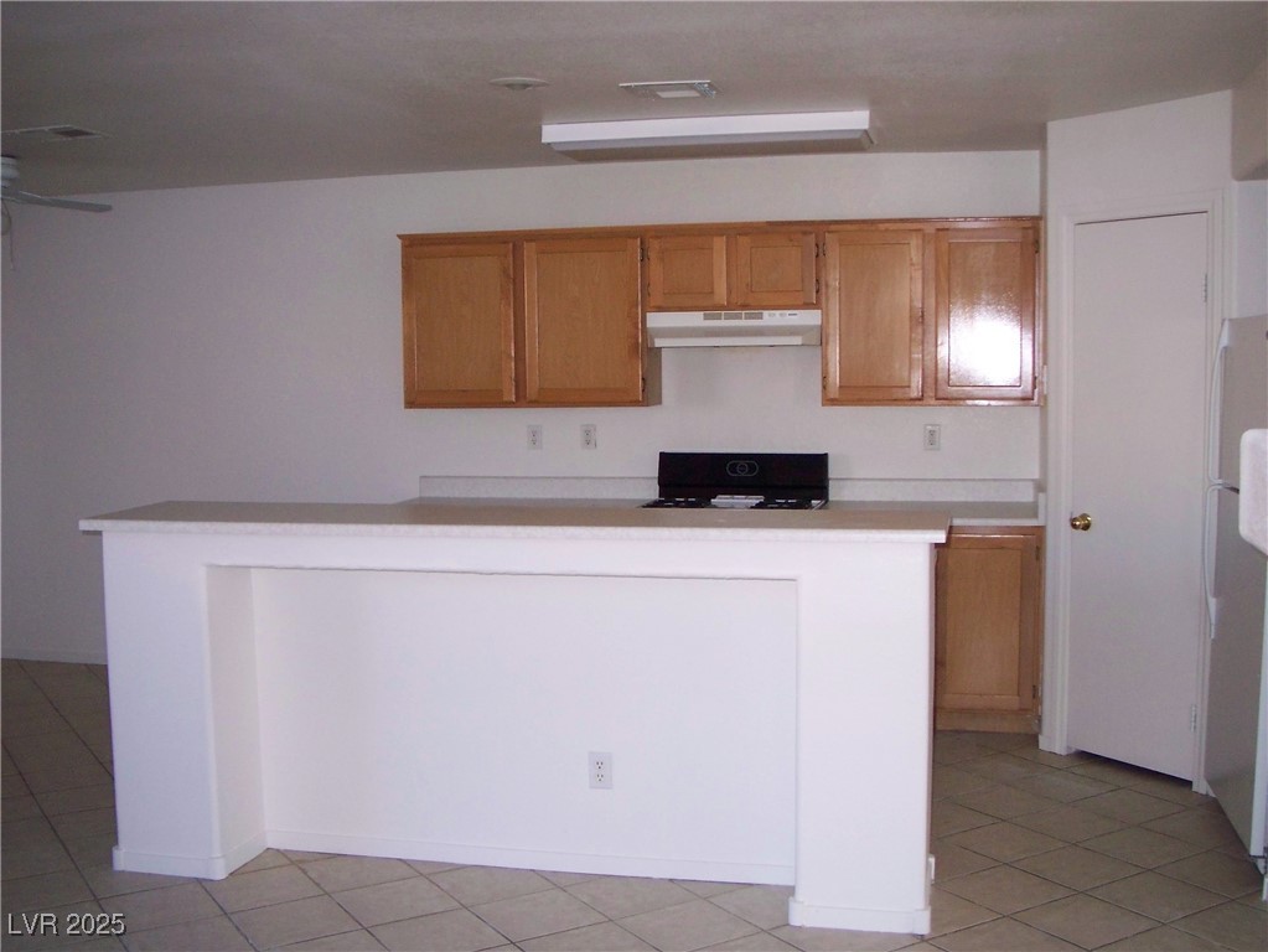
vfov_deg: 37.7
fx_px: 1392
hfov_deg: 49.0
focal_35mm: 38
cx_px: 634
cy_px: 476
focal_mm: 6.3
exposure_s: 1/60
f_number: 3.9
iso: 200
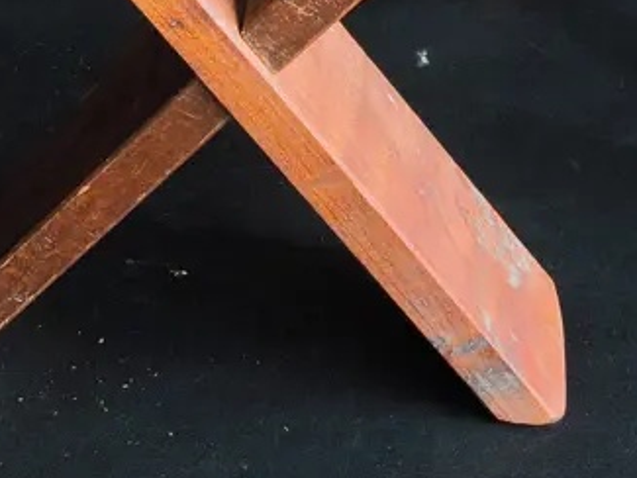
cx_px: 296
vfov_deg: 15.8
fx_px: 1565
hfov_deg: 23.0
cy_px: -259
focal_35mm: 85
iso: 100
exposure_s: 1/100
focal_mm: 2.87
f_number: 2
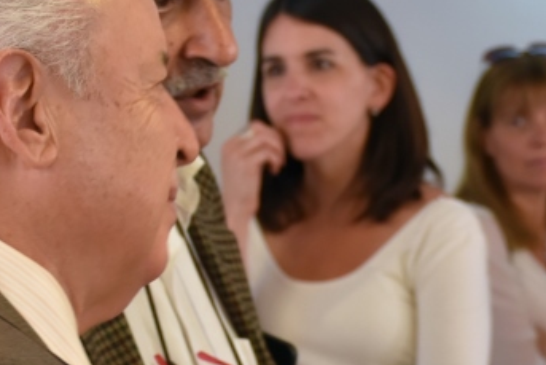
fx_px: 2716
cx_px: 457
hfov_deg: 11.4
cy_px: 340
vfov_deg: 7.7
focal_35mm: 179
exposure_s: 1/20
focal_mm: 40
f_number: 4.5
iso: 800
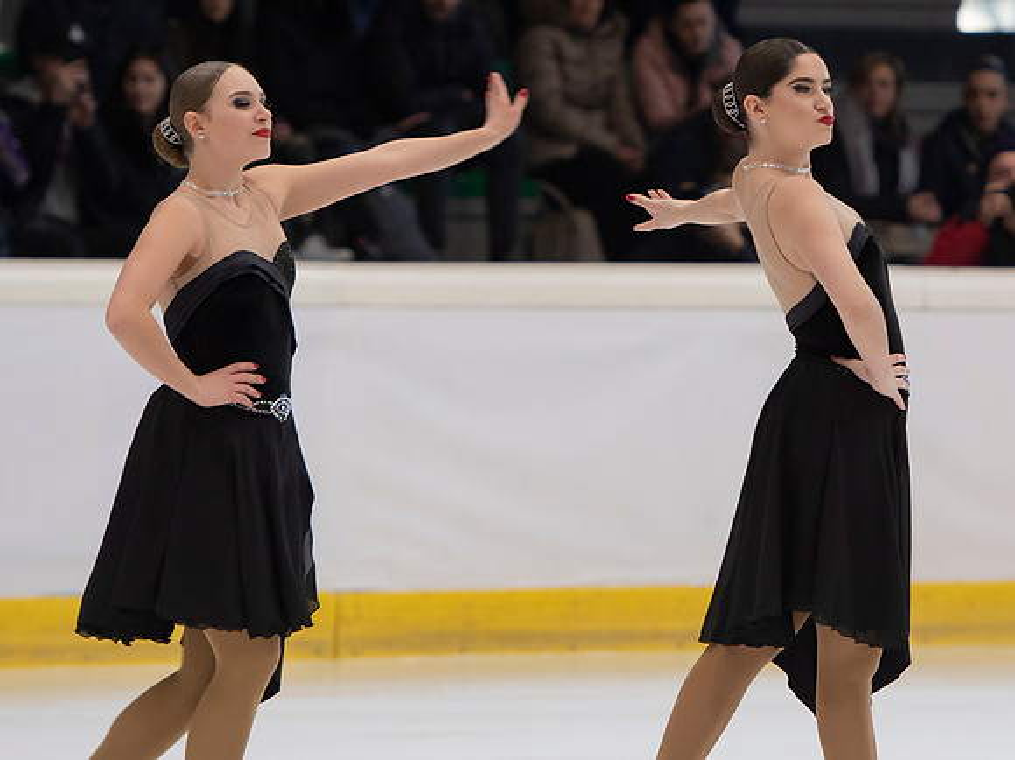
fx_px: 13325
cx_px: 771
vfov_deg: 3.3
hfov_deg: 4.4
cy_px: 169
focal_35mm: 455
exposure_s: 1/250
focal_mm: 170
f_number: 3.5
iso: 800
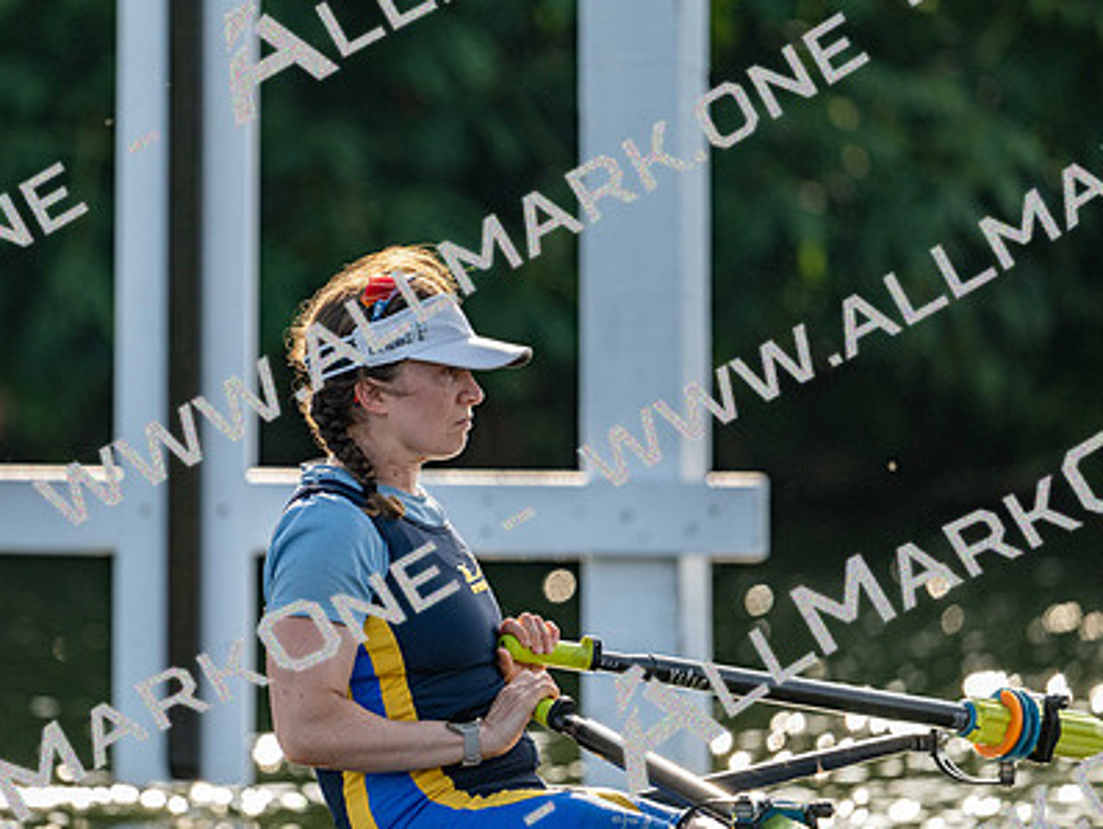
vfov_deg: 2.7
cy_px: 534
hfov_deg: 3.5
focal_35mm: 560
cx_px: 377
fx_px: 17855
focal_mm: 400
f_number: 4.5
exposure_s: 1/2500
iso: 1000
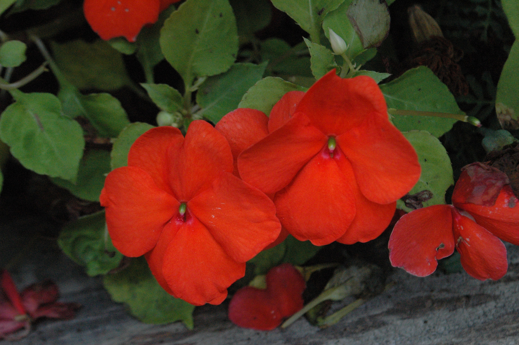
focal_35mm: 82
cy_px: 172
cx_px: 260
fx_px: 1188
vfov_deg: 16.5
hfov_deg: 24.6
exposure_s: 1/400
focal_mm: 55
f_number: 10
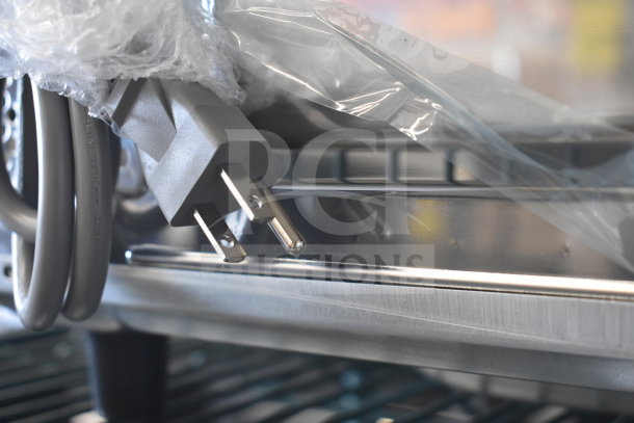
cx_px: 317
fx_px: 1004
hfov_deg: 35.0
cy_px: 212
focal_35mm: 57
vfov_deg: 23.8
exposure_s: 1/60
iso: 1800
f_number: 4.8
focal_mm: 38
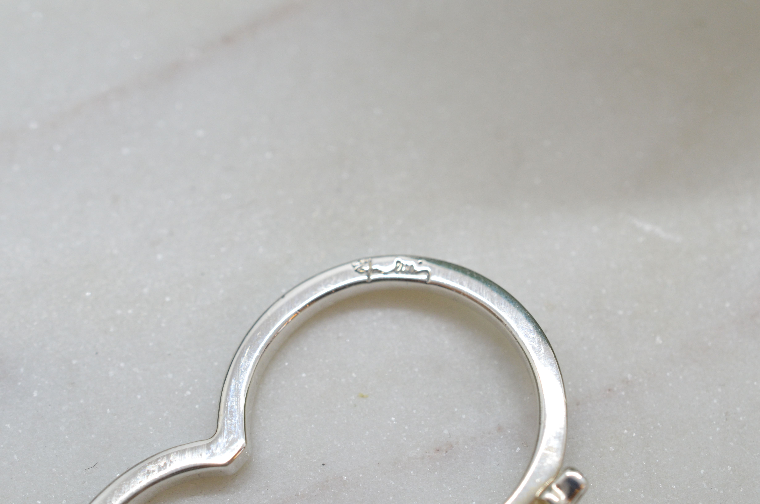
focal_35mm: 60
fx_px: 1264
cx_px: 380
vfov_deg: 22.5
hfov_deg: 33.5
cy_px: 252
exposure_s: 1/125
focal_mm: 40
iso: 1000
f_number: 9
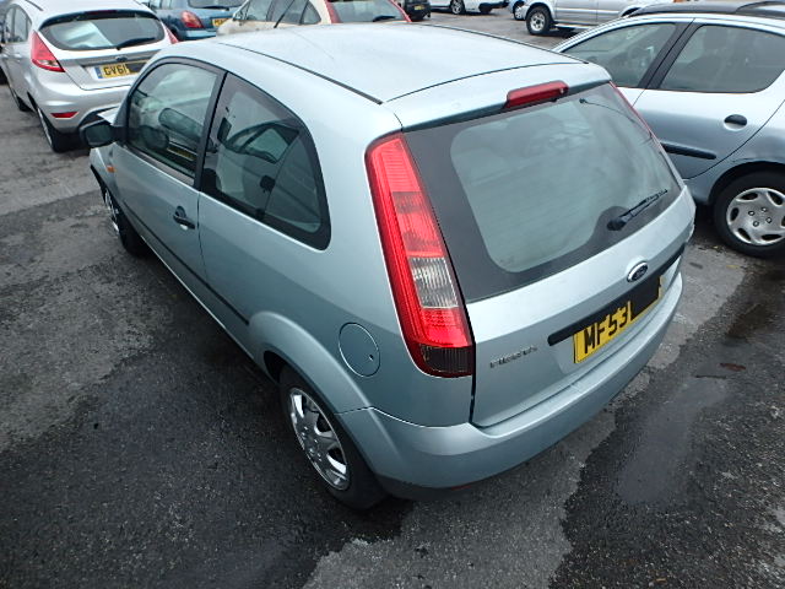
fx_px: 476
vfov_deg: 63.4
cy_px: 294
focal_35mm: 21
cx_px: 392
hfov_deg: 79.0
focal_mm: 3.7
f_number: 3.5
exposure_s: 1/400
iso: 125
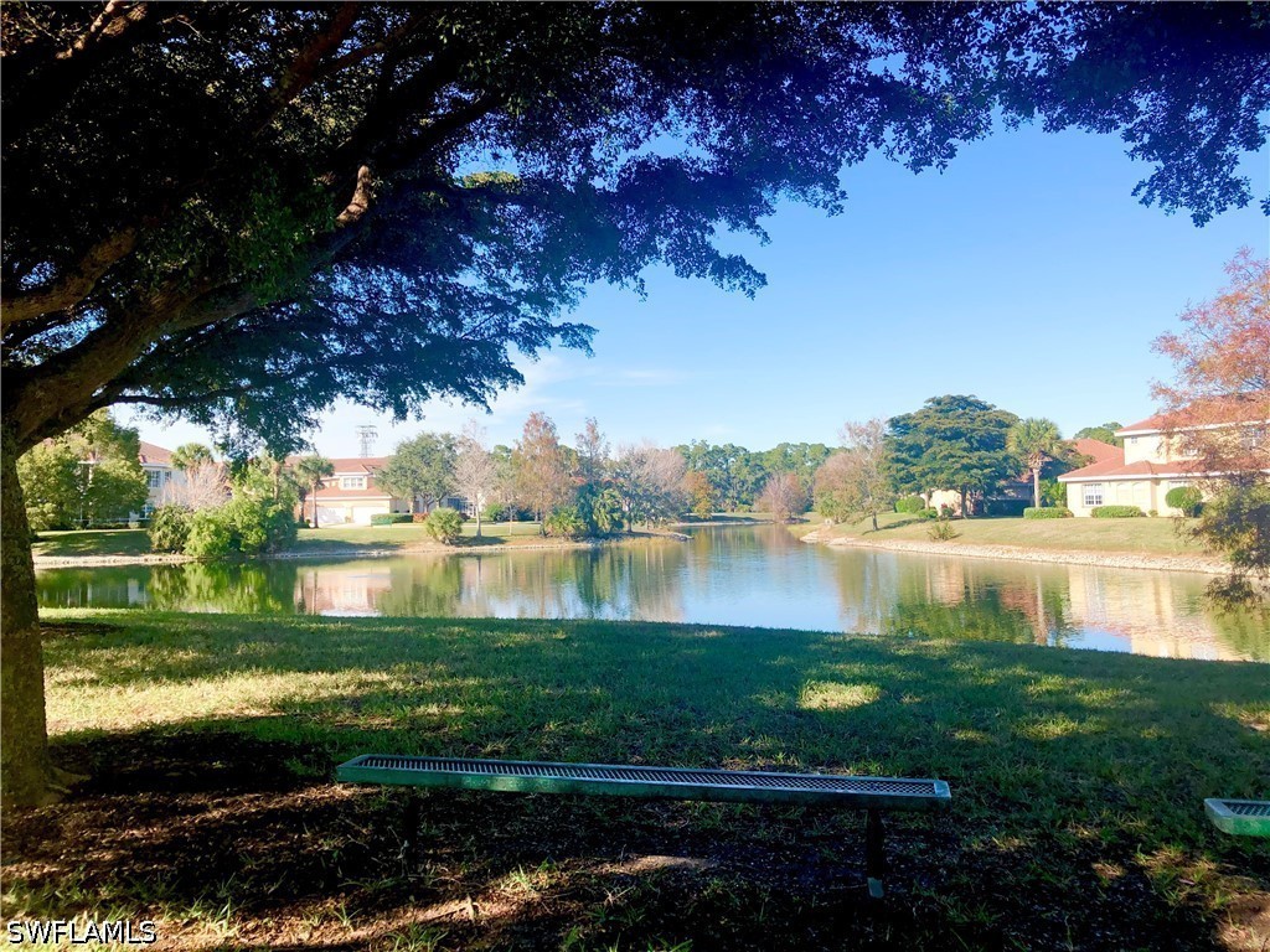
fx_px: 1027
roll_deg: +0.1
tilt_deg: +1.5
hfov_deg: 63.4
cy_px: 476
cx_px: 635
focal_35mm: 28
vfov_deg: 49.7
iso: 20
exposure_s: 1/1116
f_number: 1.8
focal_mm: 3.99
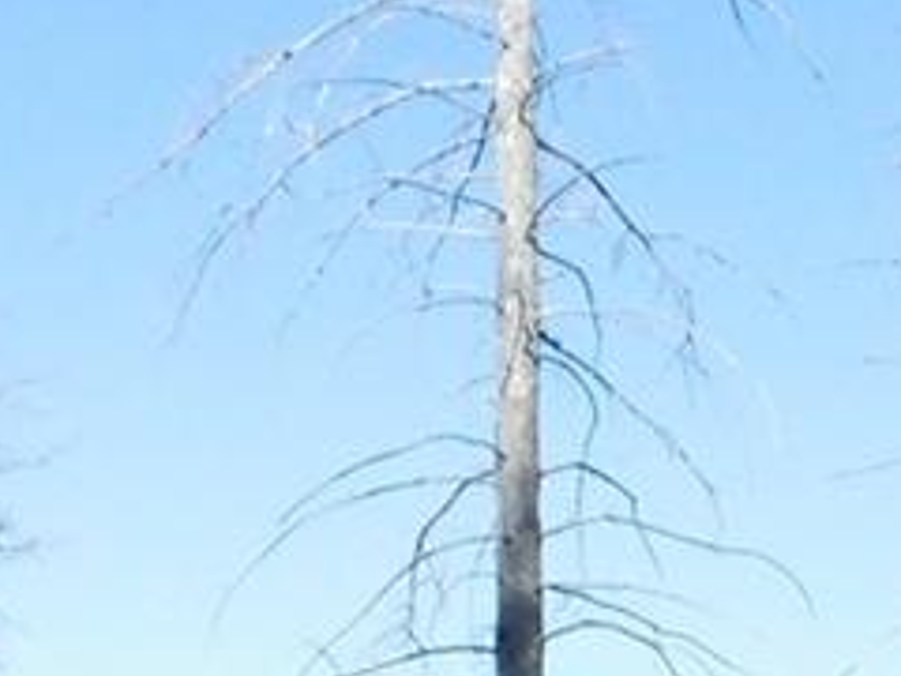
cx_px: 743
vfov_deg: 10.3
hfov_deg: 14.2
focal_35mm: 138
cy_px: 1115
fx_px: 3592
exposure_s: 1/1500
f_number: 6
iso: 800
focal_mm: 4
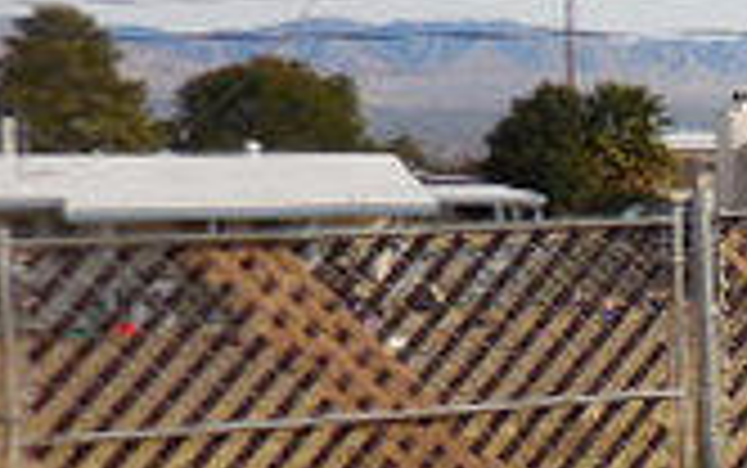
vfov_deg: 12.9
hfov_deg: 16.3
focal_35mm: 102
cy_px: 230
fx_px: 2078
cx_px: 1431
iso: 125
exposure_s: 1/1600
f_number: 3.3
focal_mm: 4.5
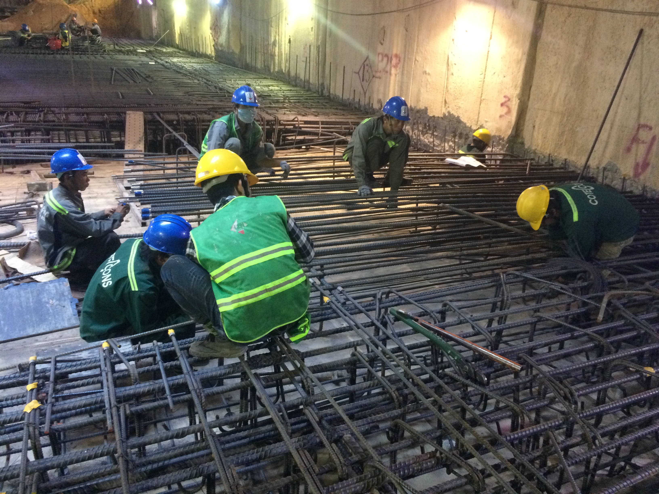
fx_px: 552
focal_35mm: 29
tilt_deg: -25.2
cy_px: 247
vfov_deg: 48.2
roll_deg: -5.1
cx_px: 330
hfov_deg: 61.7
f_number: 2.2
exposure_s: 1/33
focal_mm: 4.15
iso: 320
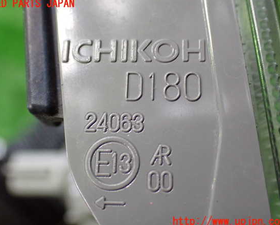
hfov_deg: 39.5
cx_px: 135
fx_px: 390
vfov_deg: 32.1
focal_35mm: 47
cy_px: 113
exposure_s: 1/60
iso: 800
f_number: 2.9
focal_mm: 7.84
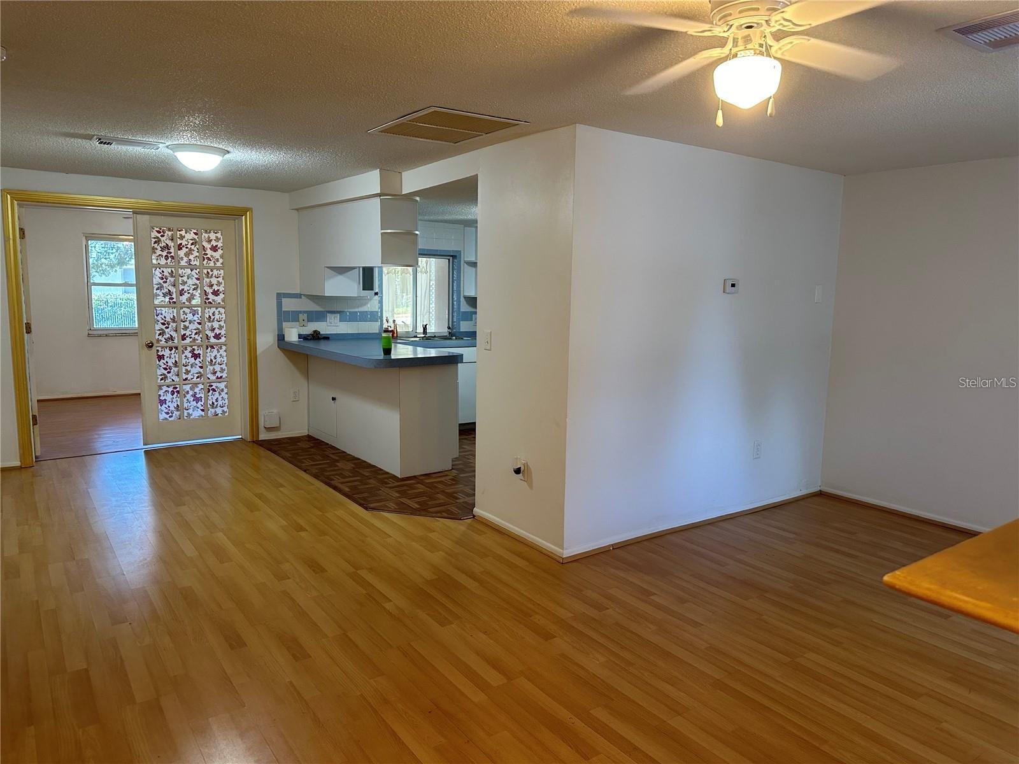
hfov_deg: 71.6
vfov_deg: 56.8
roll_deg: +0.3
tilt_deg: -5.6
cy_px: 382
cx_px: 510
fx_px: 706
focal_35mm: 24
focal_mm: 6.86
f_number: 1.78
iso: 200
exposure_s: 1/60
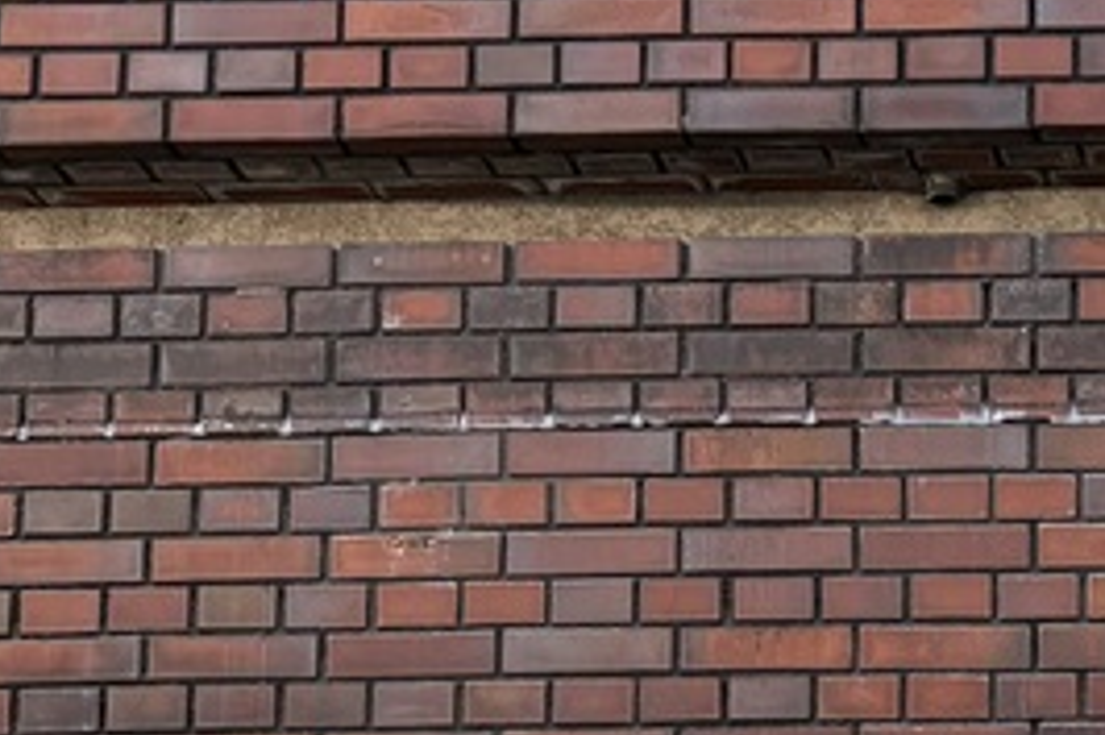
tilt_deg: +8.2
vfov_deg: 10.7
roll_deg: +2.1
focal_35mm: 122
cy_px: 1183
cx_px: 1512
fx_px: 3742
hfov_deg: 15.8
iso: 40
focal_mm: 5.96
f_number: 1.6
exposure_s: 1/304
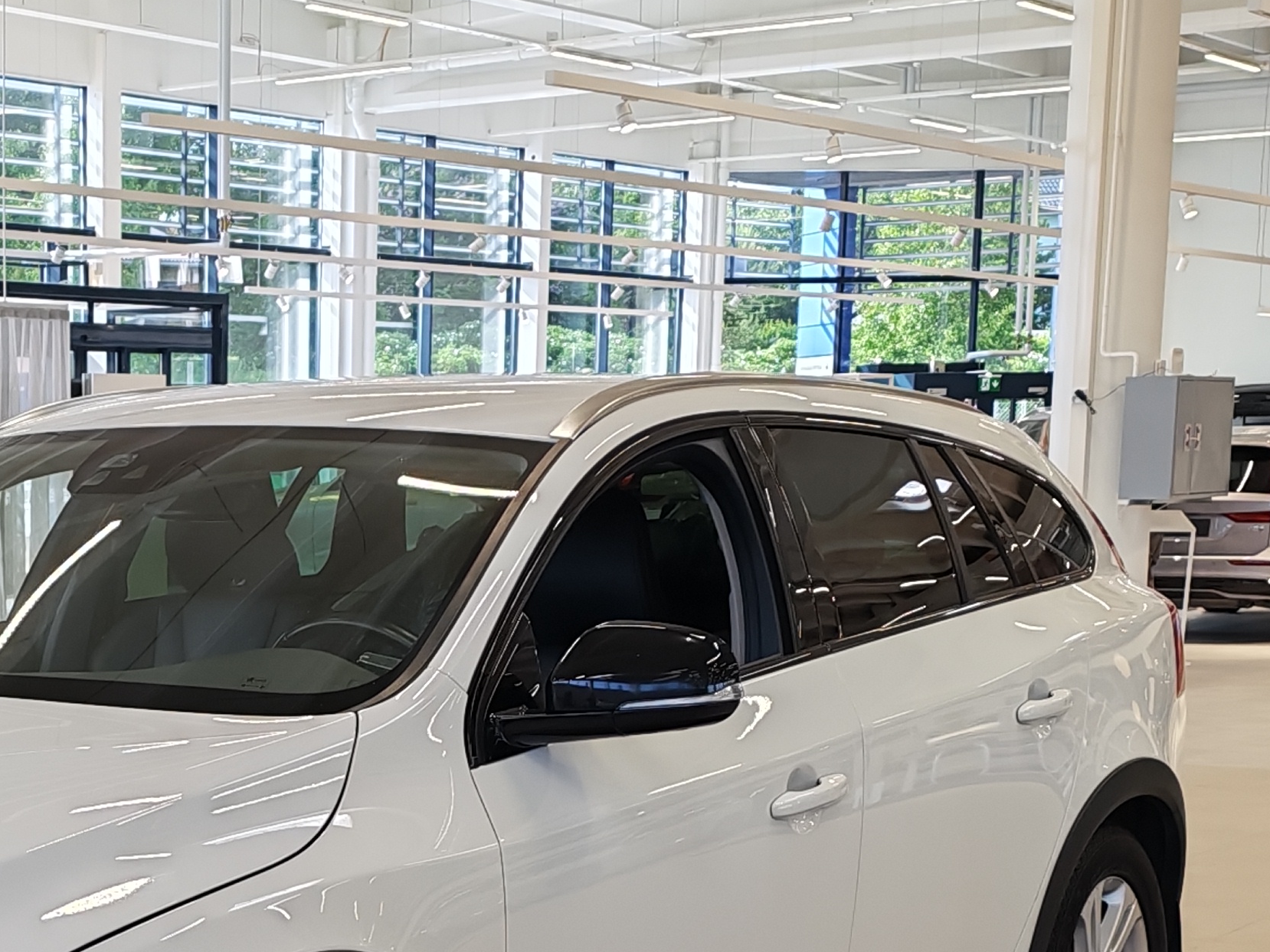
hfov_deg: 22.5
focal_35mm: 84
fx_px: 3081
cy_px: 1001
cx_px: 36
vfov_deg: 17.1
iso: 100
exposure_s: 1/100
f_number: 1.9
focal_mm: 6.12
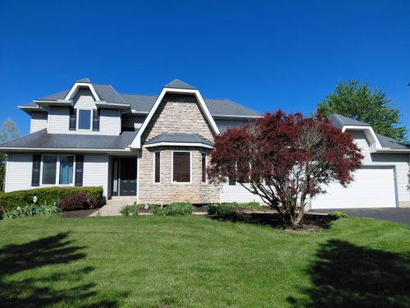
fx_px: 296
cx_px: 205
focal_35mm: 25
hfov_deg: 69.4
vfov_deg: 54.9
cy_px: 154
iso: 50
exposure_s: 1/3060
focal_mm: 4.69
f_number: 1.8
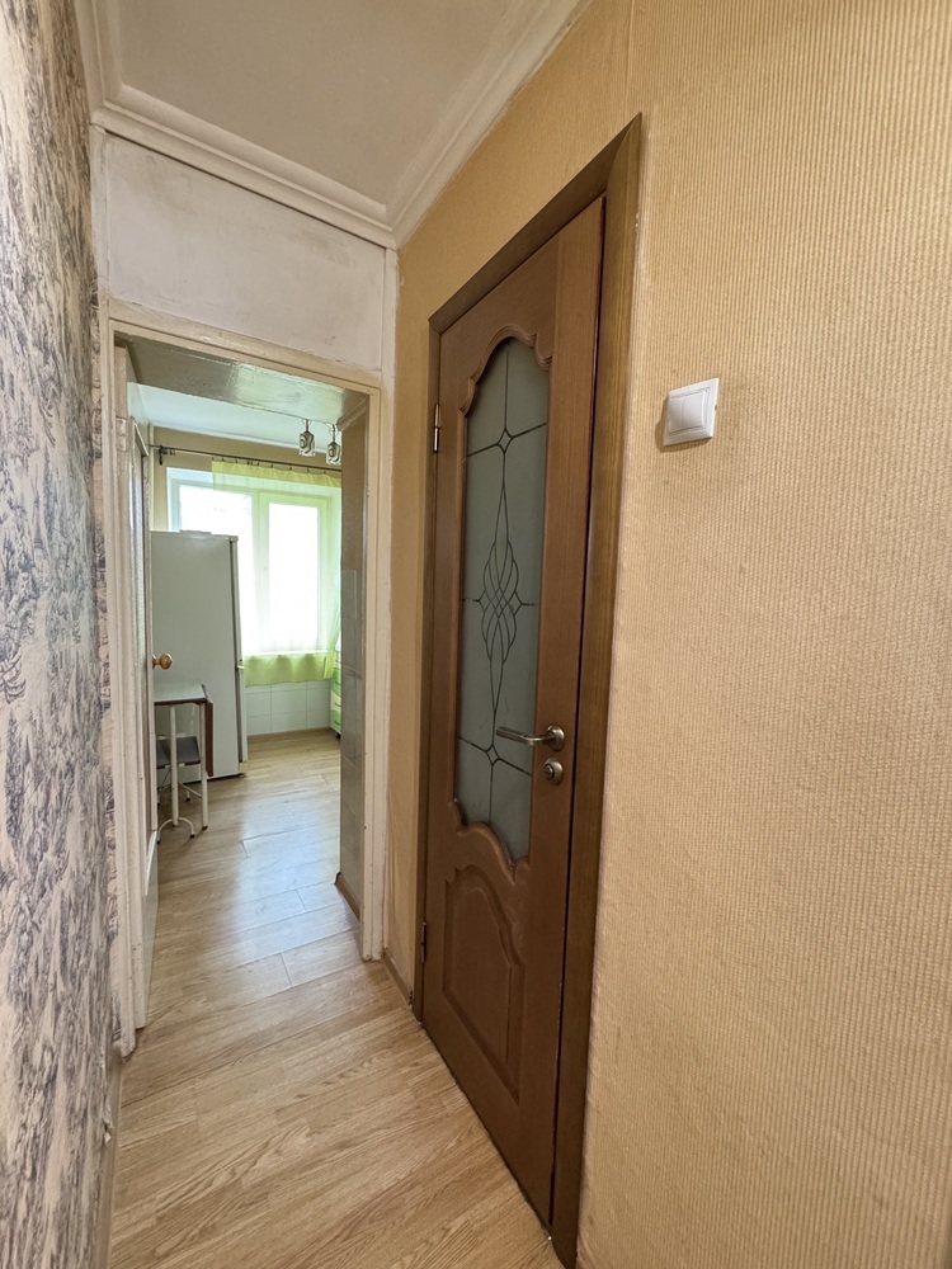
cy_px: 634
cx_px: 476
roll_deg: -1.5
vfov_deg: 102.1
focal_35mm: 14
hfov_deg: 85.7
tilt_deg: -5.0
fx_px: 513
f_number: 2.2
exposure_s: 1/50
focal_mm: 2.22
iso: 800
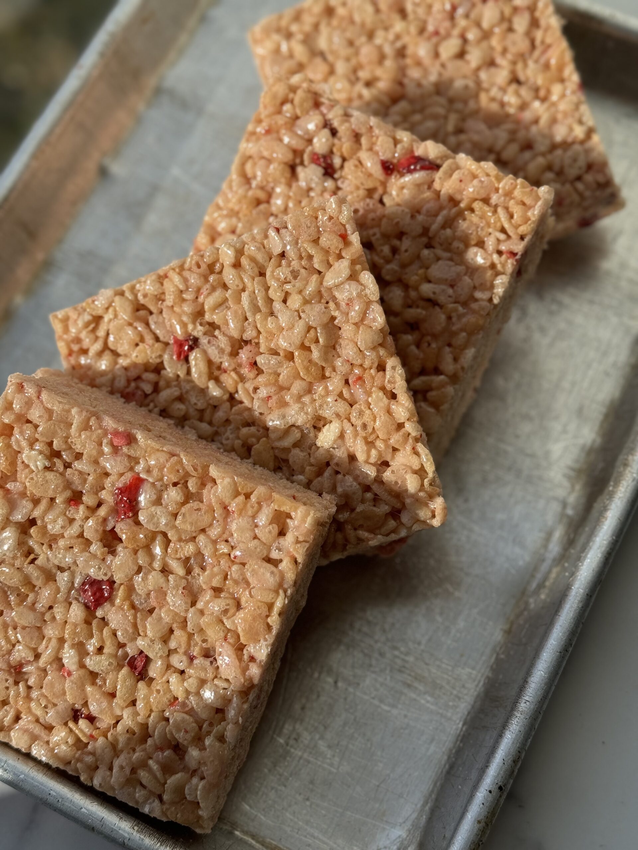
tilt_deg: -71.4
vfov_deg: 39.7
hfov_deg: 30.3
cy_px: 425
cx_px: 319
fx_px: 1180
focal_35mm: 48
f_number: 1.78
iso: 64
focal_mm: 6.76
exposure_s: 1/4049
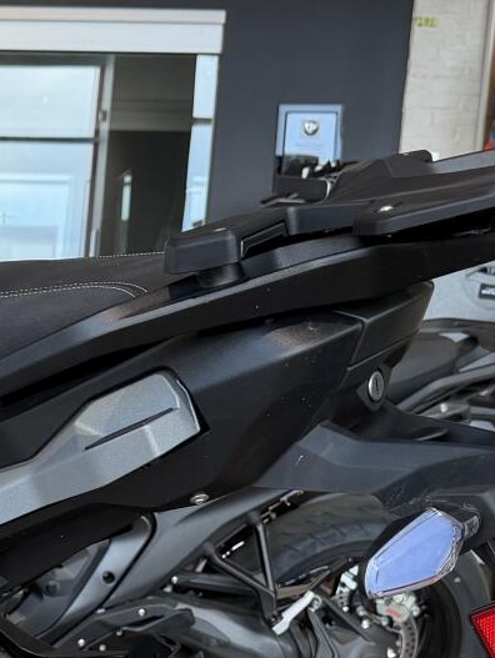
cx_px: -189
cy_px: 723
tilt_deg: -12.9
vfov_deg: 20.5
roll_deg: -1.7
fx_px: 1733
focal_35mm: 91
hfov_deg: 15.3
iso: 100
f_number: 1.78
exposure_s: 1/136
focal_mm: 6.76
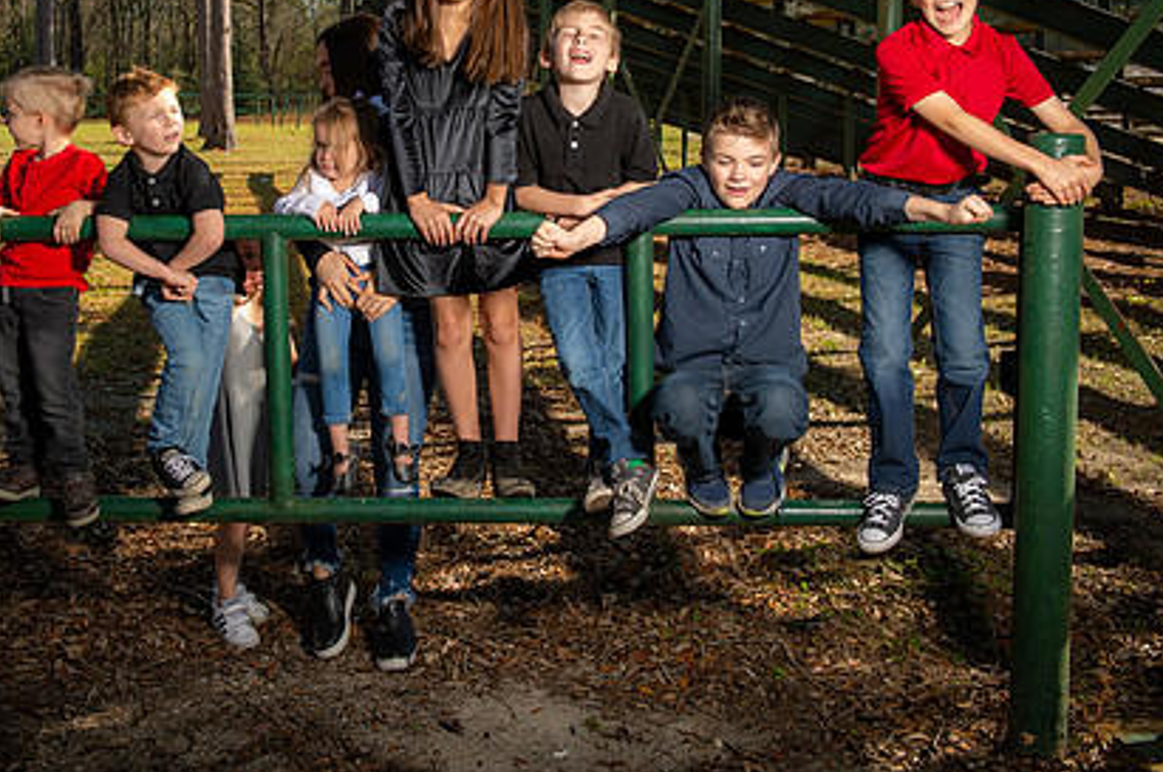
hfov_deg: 40.9
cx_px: 456
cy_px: 235
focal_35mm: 48
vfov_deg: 27.8
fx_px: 1549
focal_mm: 34
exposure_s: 1/250
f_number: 5
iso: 80
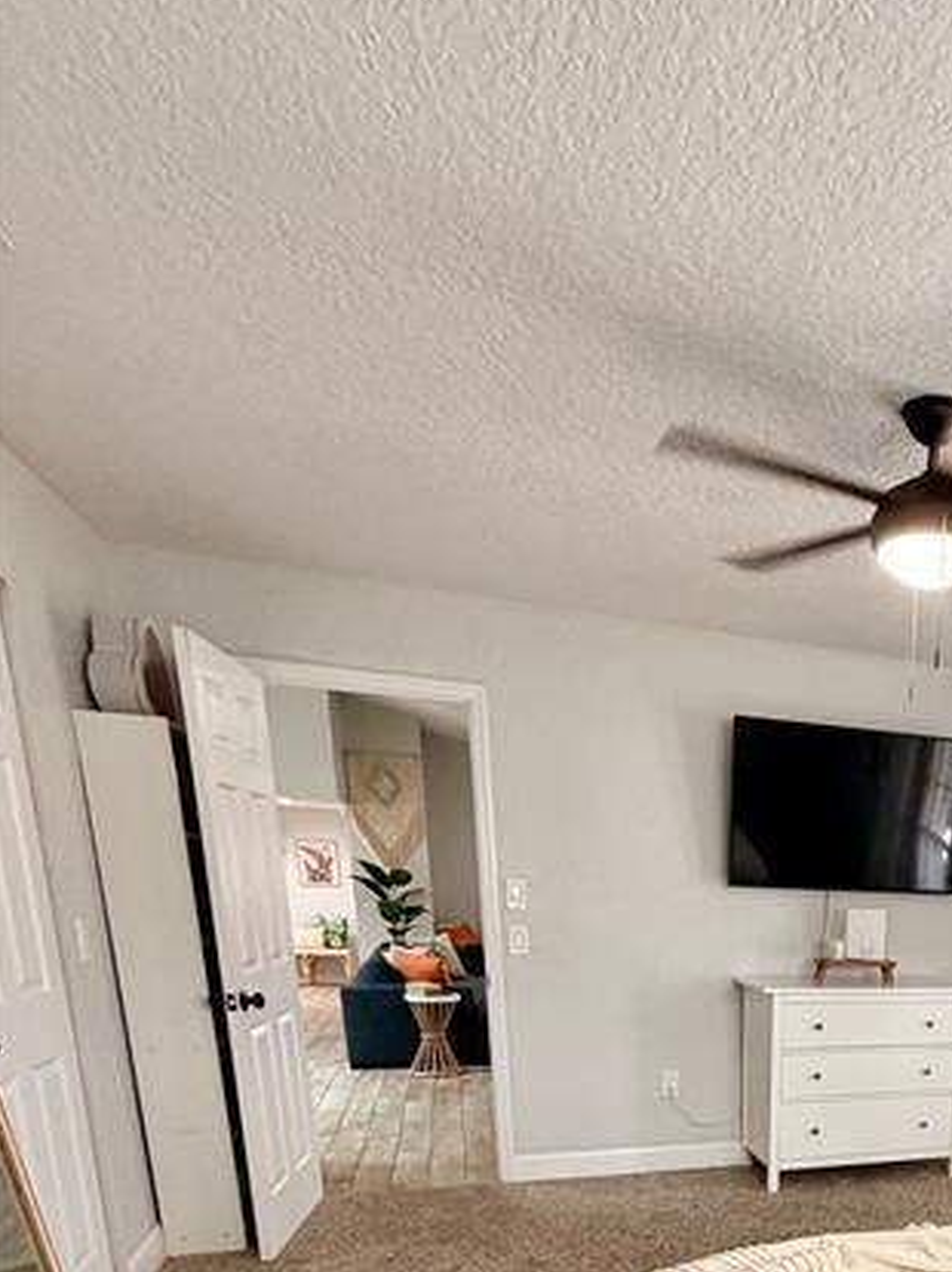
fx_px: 954
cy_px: 1155
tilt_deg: -14.4
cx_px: 875
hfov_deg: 47.1
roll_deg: -1.5
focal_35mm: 26
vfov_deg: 57.4
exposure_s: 1/60
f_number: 2.2
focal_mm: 2.22
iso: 200
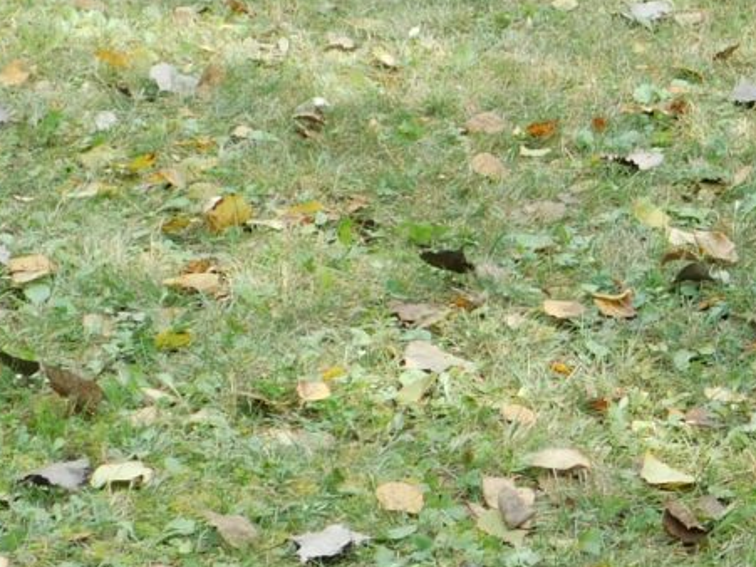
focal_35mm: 181
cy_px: -216
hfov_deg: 10.5
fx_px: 3952
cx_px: 1182
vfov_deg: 8.1
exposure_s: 1/50
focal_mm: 9
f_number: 3.8
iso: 125
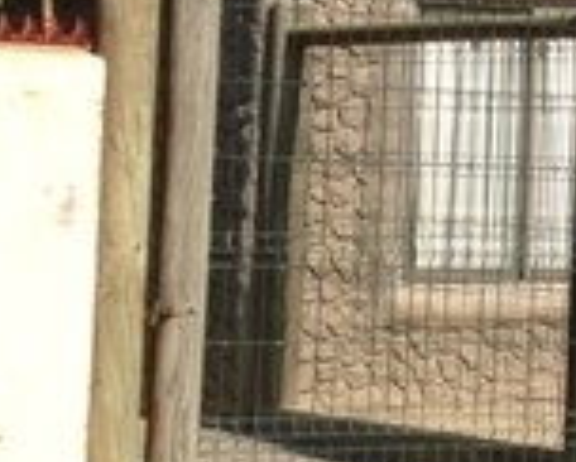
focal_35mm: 169
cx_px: 1027
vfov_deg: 9.1
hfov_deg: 10.7
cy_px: 15
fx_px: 2885
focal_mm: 4.13
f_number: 2.4
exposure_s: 1/1808
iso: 50
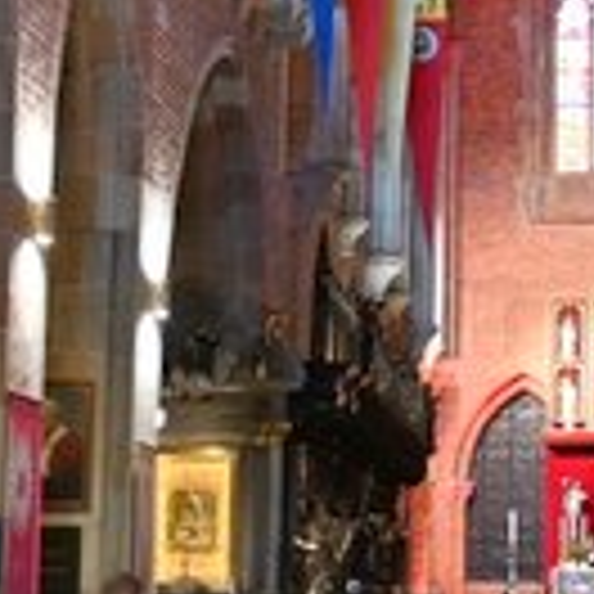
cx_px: 549
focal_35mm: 124
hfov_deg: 13.9
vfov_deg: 14.1
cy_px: 220
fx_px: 2407
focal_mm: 16
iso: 3200
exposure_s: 1/100
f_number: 3.5
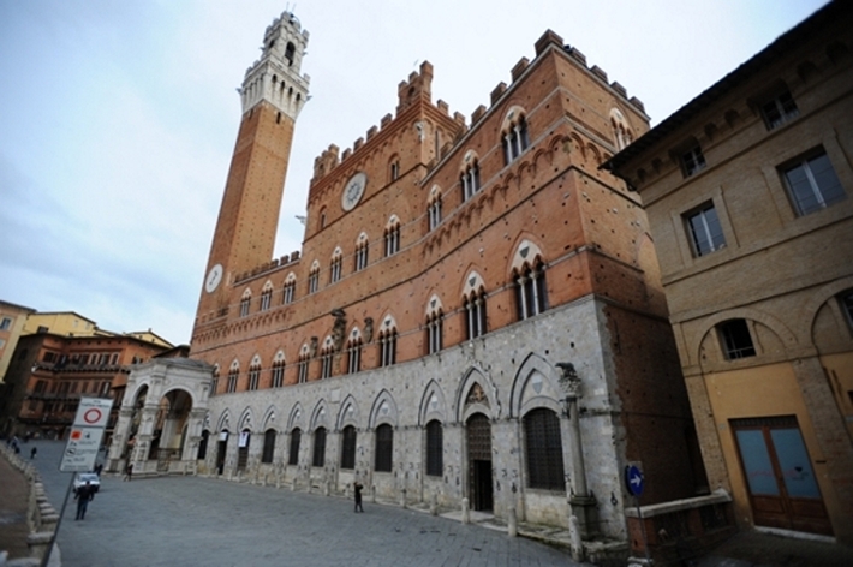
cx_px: 426
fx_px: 402
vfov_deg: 70.3
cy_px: 284
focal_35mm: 17
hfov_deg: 93.3
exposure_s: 1/3200
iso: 320
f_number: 2.8
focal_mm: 17
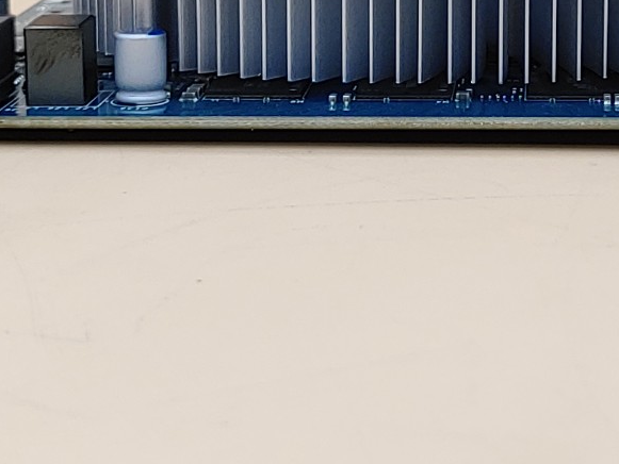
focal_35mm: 114
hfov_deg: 17.0
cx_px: 543
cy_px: -34
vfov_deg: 12.8
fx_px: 2039
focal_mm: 4.36
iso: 50
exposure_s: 1/83
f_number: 1.8
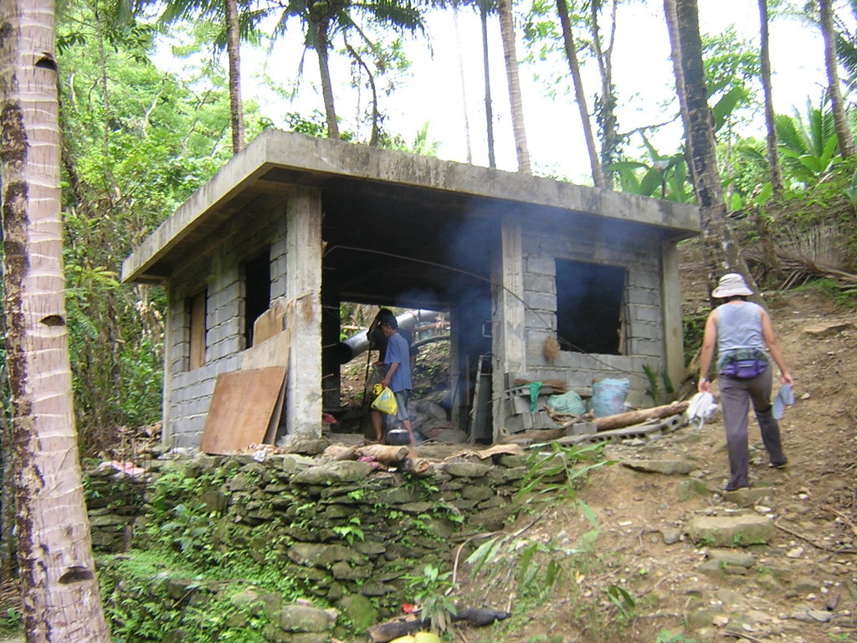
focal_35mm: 36
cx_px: 428
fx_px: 891
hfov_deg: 51.4
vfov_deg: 39.7
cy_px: 322
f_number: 2.6
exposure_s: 1/48.6
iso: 100
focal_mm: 4.7
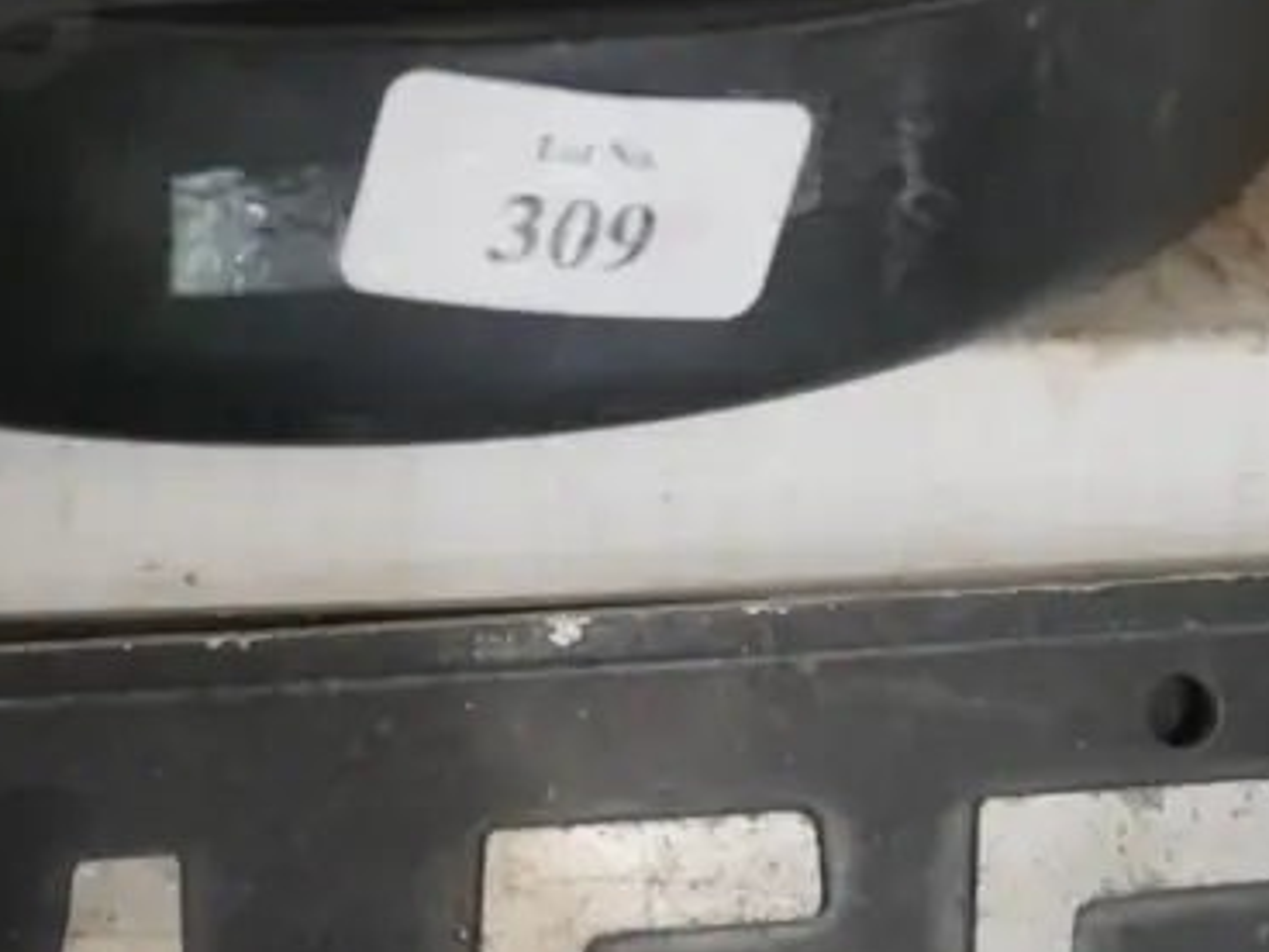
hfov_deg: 21.8
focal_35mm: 89
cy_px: -212
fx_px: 3263
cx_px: 300
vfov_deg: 15.9
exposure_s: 1/60
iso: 2500
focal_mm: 16
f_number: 3.6
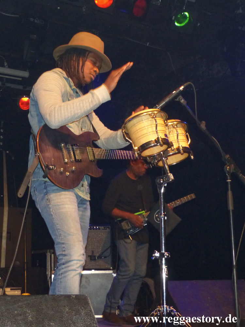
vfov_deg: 54.0
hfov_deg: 41.8
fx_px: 321
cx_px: 122
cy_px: 164
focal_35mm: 34
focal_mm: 6.2
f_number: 2.8
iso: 400
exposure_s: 1/60
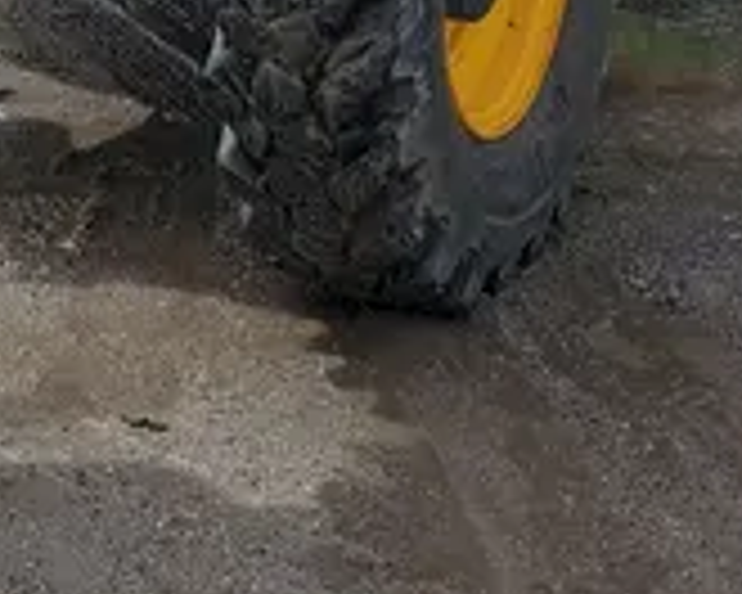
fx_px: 2482
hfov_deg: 16.7
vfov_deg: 13.0
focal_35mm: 113
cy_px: -281
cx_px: 31
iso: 50
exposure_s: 1/1910
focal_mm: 4.3
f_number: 2.4
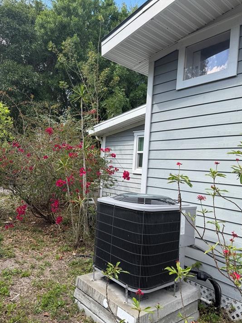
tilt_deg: -0.3
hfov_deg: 53.1
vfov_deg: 67.2
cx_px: 123
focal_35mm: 26
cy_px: 173
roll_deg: -2.3
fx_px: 242
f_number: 1.78
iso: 80
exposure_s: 1/1042
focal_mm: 6.76
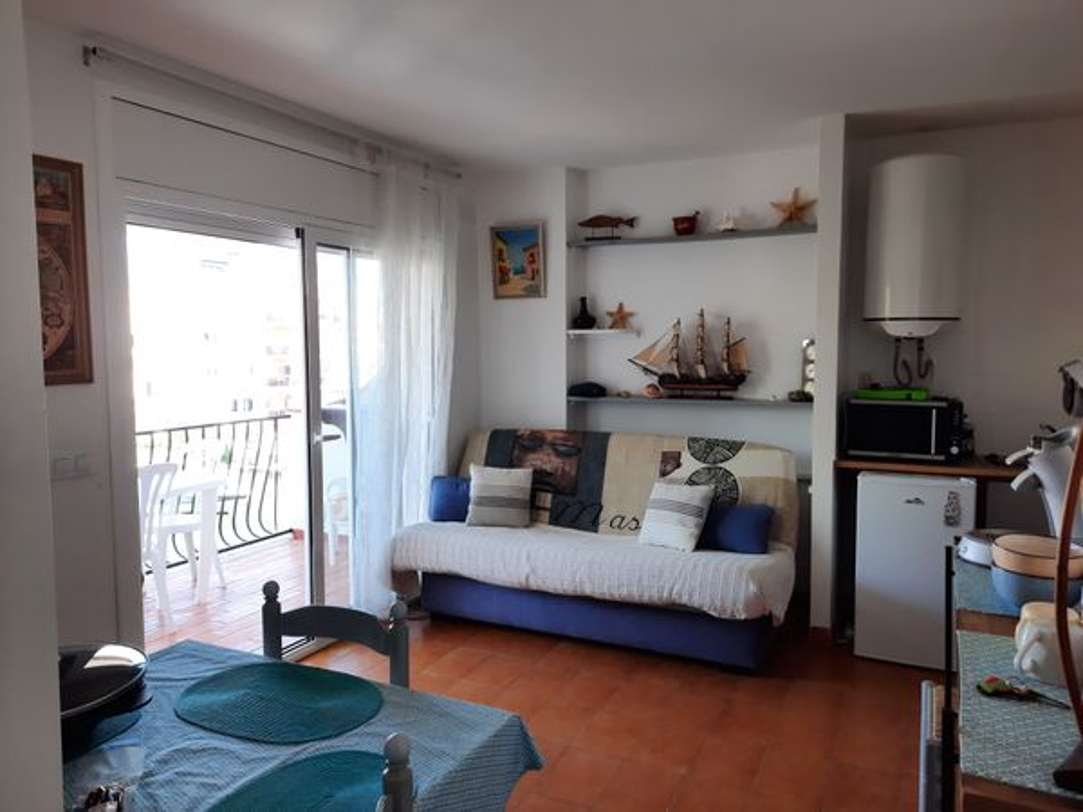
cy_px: 406
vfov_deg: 54.9
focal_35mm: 25
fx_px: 782
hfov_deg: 69.4
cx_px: 542
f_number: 2
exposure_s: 1/60
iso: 40
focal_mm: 4.6
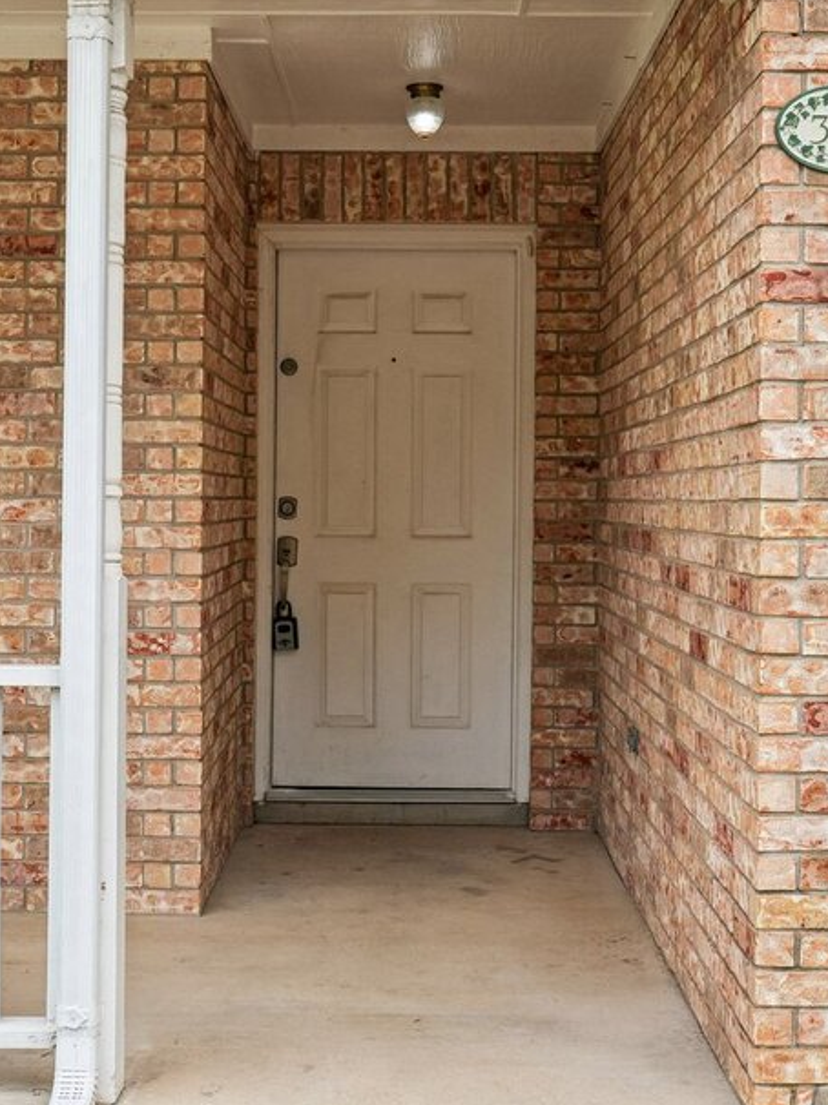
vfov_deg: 35.5
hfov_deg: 27.0
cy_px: 516
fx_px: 1723
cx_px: 394
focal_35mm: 54
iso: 200
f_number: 8
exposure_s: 1/200
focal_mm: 21
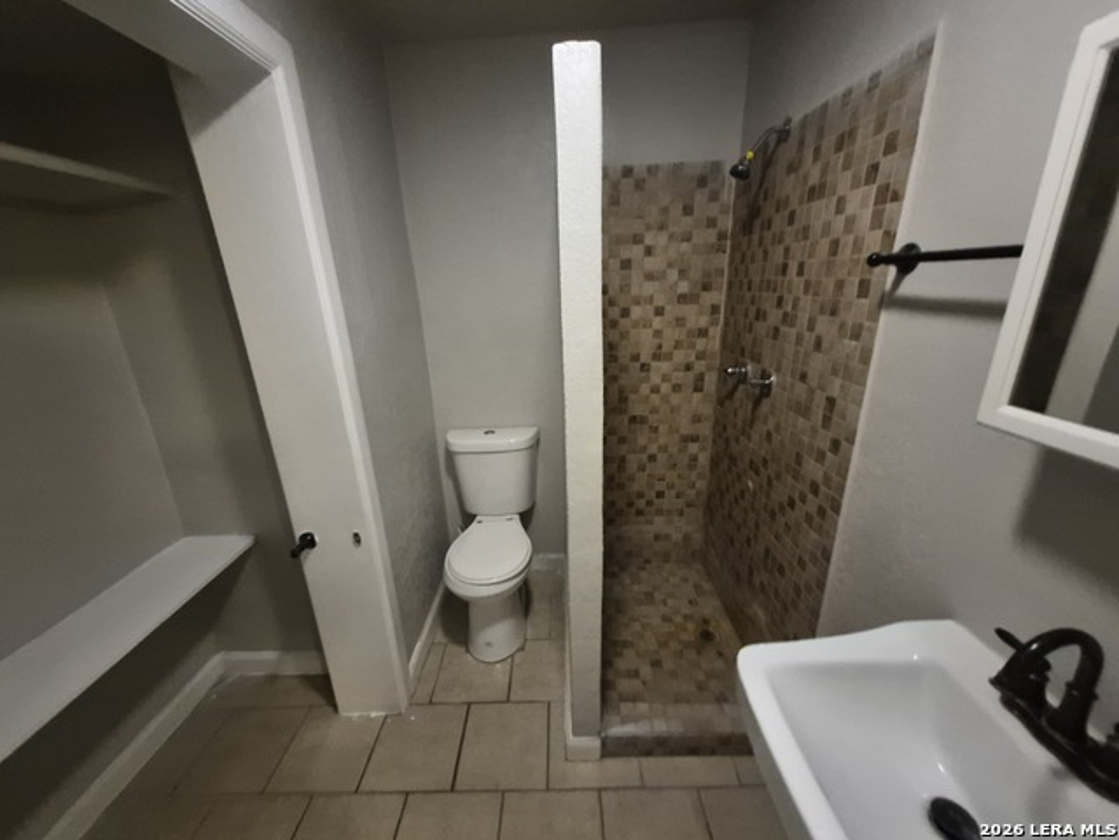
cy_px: 420
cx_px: 560
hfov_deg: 106.2
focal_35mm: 13
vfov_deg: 89.9
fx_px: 420
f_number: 2.2
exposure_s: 1/60
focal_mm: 1.74
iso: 1600
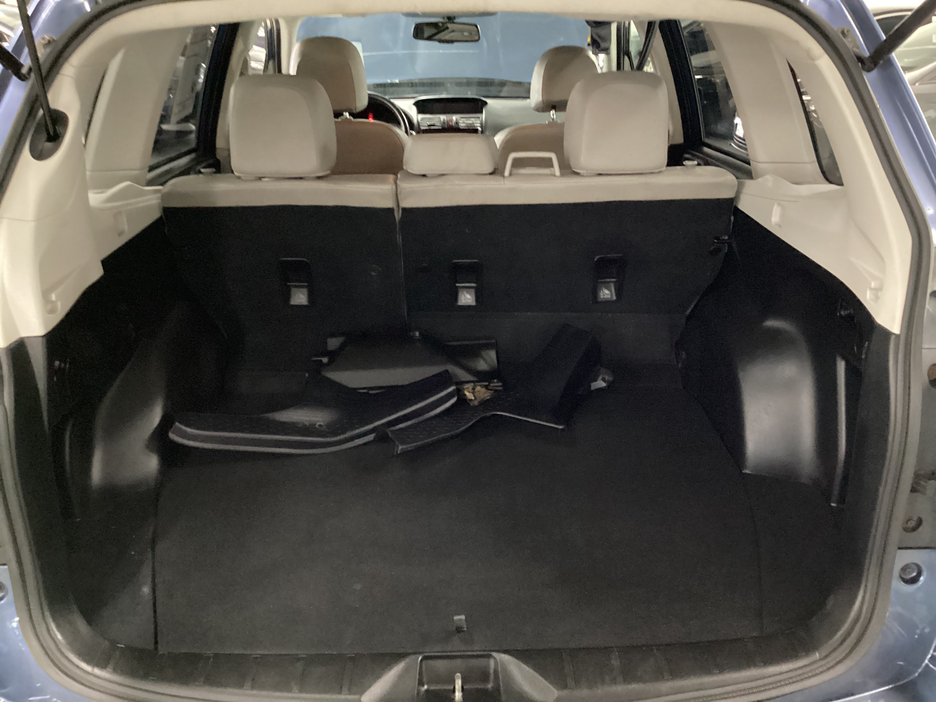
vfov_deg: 45.4
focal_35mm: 31
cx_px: 468
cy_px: 351
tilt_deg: -24.0
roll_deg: +0.1
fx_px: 838
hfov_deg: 58.4
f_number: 2.4
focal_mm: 3.3
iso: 640
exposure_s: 1/24
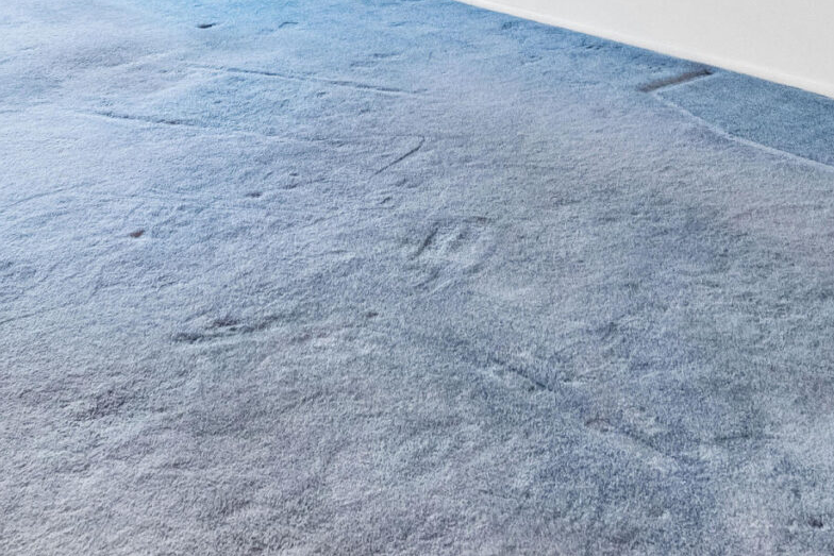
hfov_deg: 40.2
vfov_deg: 21.9
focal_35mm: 49
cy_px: -321
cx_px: 493
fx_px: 1135
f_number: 7.1
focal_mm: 15
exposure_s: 1/500
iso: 1250
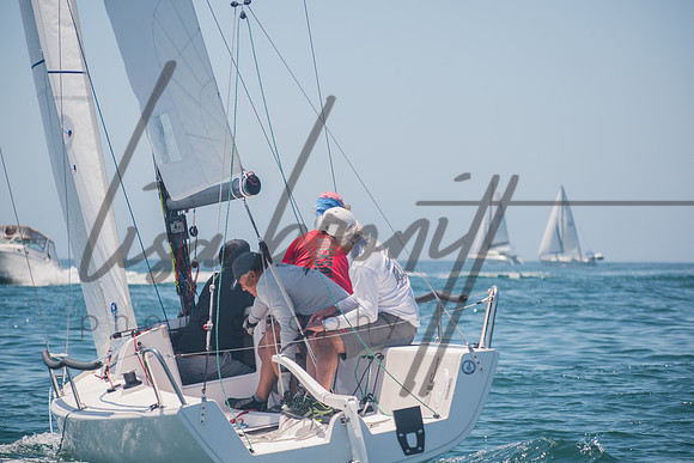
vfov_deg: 7.5
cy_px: 232
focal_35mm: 182
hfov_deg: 11.3
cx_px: 347
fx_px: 3510
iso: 100
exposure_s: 1/250
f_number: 4.8
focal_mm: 116
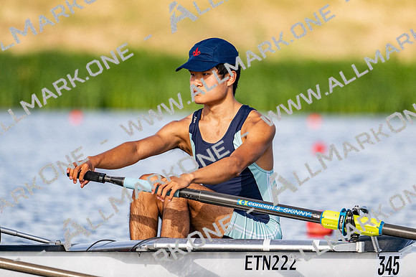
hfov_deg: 3.4
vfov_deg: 2.3
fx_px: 6929
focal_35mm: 600
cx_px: 208
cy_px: 138
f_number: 4.5
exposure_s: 1/2500
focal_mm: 400
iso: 400
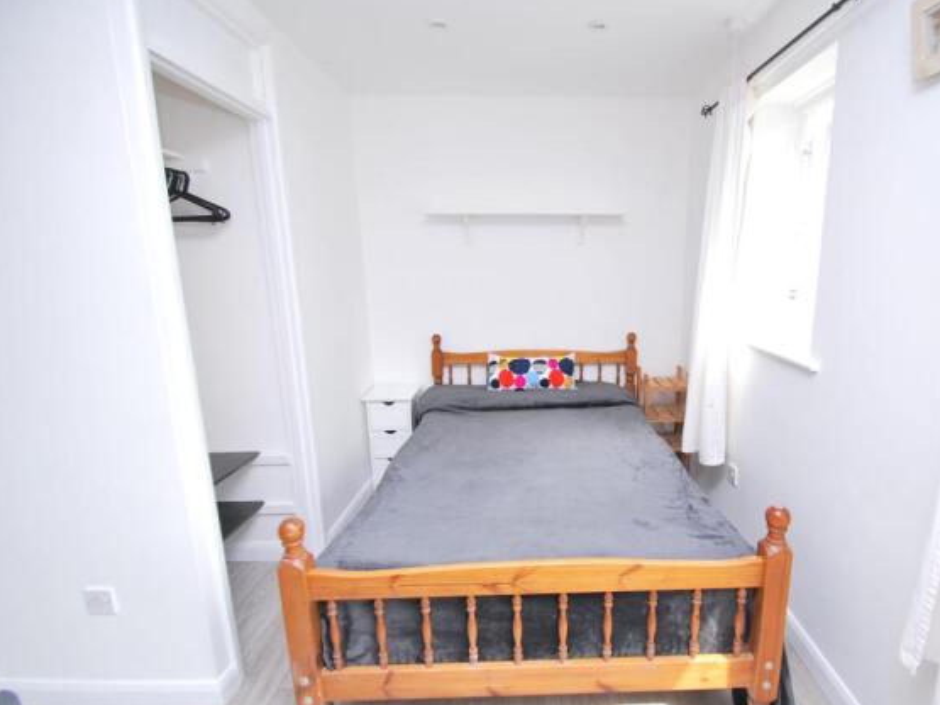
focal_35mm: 17
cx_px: 548
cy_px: 362
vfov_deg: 74.7
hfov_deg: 90.2
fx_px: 462
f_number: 4.5
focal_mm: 10
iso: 200
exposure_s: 1/80
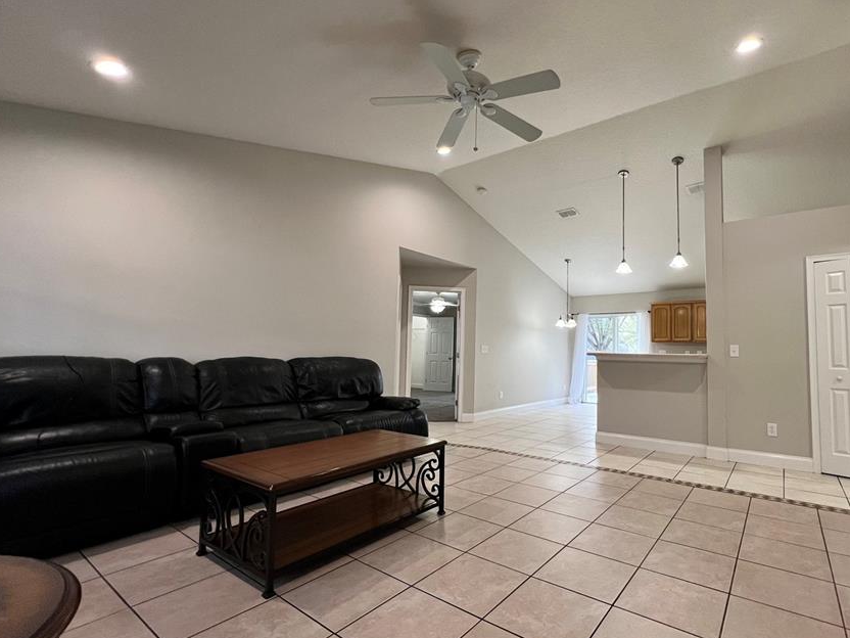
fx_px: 393
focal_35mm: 16
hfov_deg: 93.7
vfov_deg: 78.1
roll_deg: -0.2
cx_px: 493
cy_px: 326
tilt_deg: +4.5
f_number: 1.8
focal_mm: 1.57
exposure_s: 1/120
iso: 250
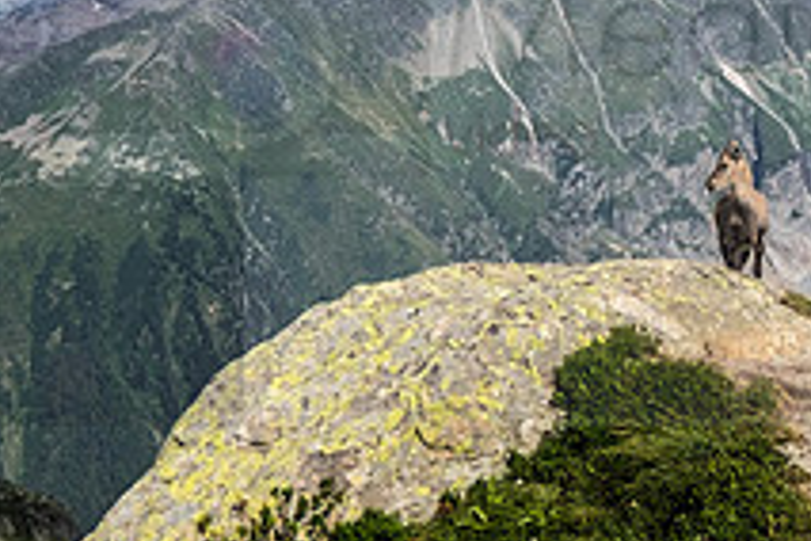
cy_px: 55
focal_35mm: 98
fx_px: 2208
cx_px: 247
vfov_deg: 13.8
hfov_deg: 20.7
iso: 200
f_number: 6.4
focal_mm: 24
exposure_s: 1/1250
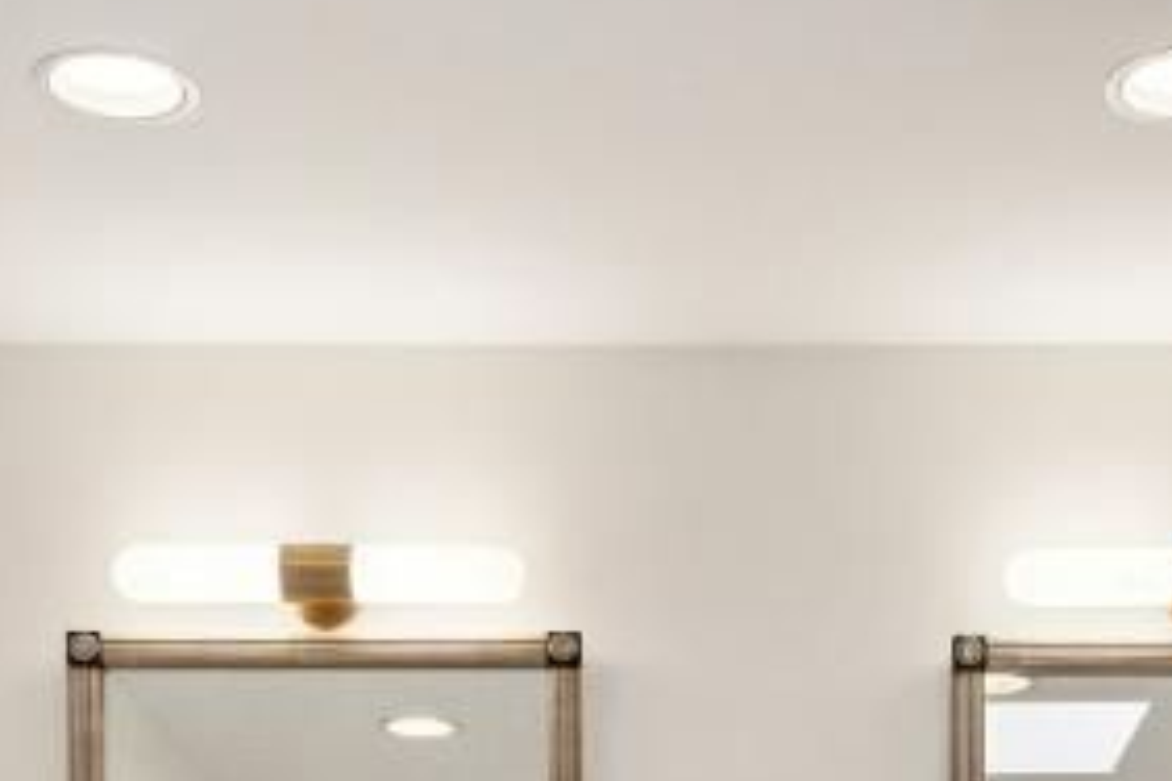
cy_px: 1545
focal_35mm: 85
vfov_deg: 13.7
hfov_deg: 23.8
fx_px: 2767
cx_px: 761
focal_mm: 16
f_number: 4.5
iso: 640
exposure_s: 1/125
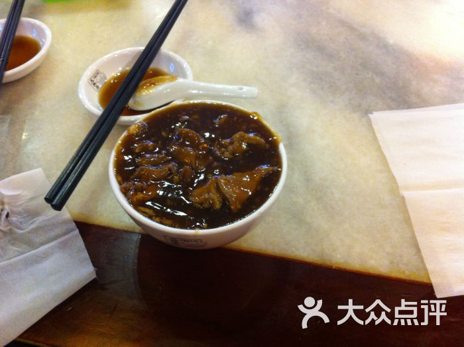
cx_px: 232
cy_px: 174
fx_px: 469
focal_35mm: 35
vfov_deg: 40.6
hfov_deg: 52.7
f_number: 2.8
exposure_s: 1/15
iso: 320
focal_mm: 3.85
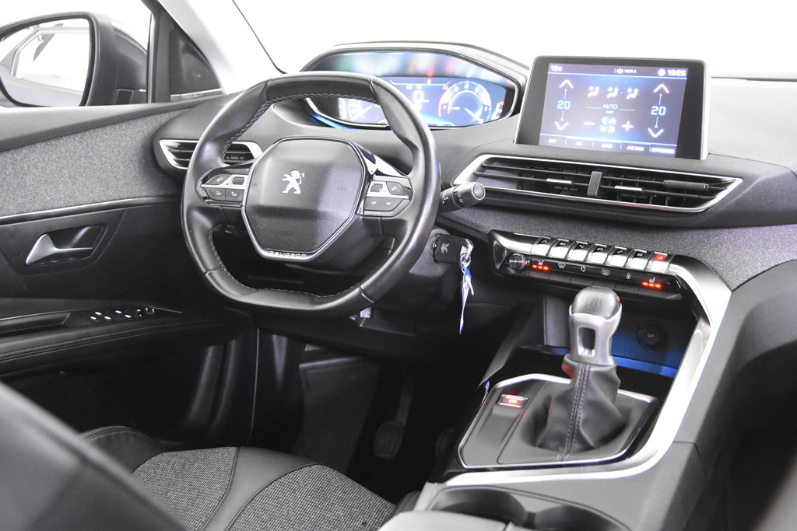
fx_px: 863
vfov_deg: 34.2
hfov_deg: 49.5
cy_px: 266
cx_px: 398
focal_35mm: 39
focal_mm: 26
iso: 8000
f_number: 3.2
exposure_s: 1/40
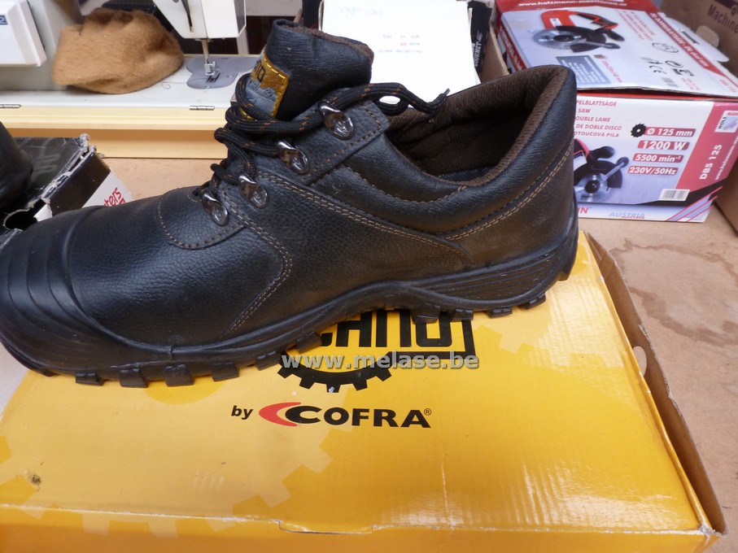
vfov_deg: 56.8
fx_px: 512
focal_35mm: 24
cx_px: 369
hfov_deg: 71.6
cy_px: 276
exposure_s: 1/60
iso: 200
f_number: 3.3
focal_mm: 4.3
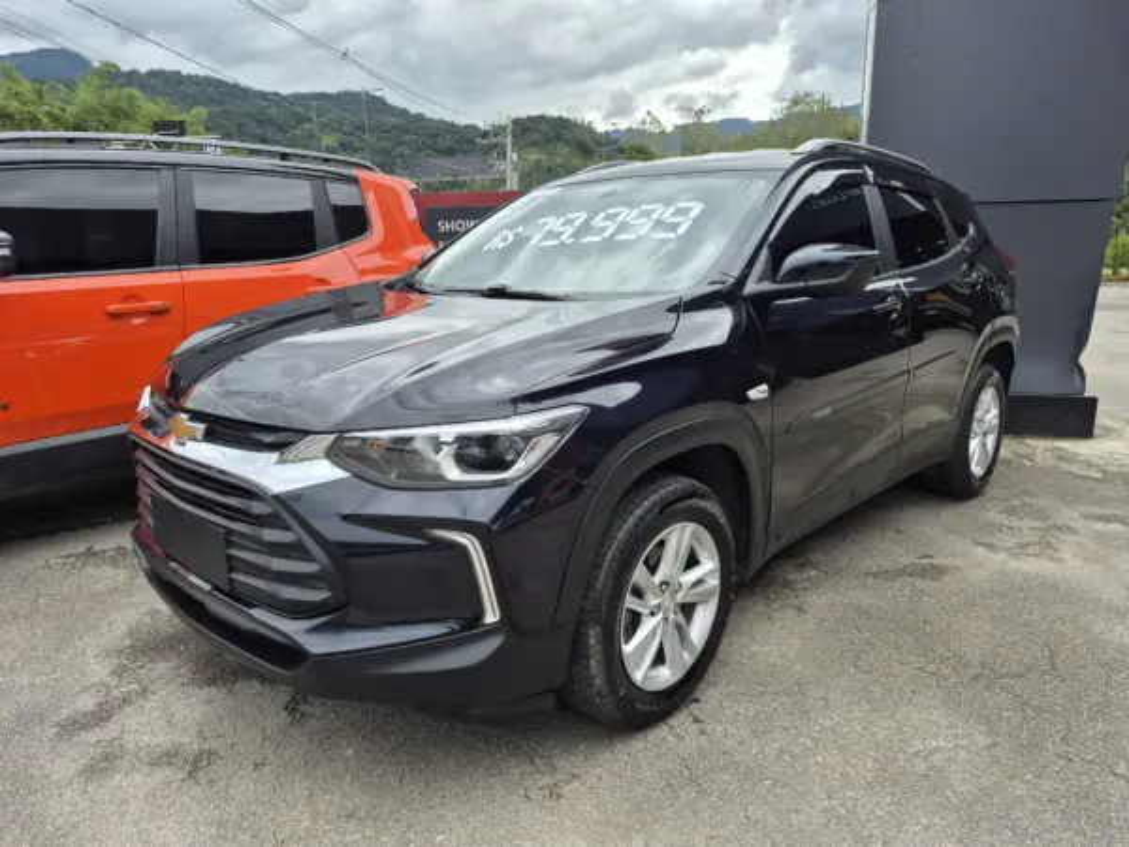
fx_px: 750
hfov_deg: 73.9
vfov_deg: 58.9
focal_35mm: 23
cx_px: 564
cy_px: 424
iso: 25
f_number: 1.8
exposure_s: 1/998
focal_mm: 5.4
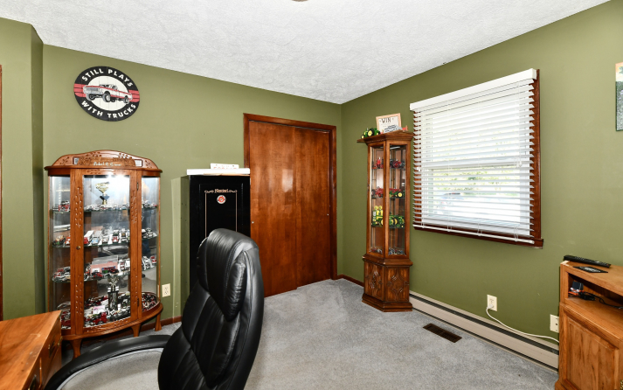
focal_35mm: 15
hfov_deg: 101.4
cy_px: 193
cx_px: 301
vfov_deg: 74.8
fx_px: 255
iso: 640
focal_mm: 14
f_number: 6.3
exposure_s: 1/60
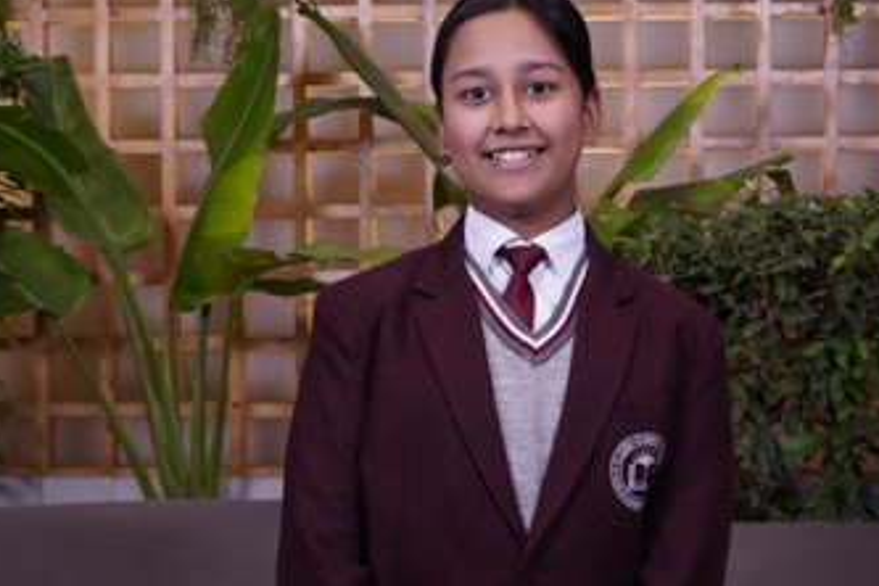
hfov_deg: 28.8
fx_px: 1709
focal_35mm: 70
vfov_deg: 19.5
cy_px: 289
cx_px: 528
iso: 500
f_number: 5
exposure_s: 1/125
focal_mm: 35
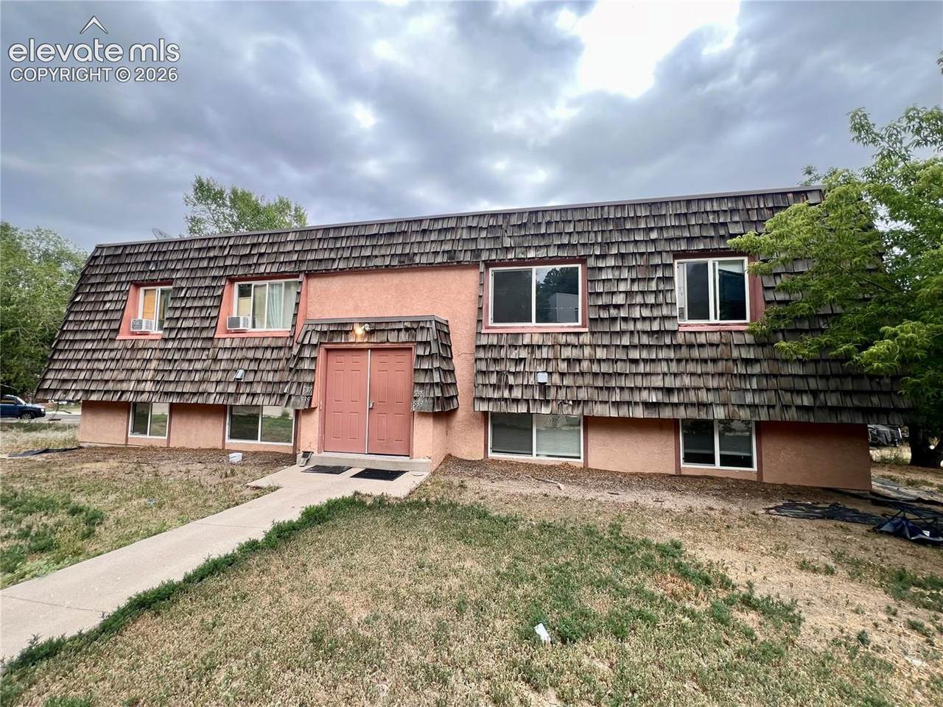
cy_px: 354
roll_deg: -0.6
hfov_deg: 106.2
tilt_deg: +2.2
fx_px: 354
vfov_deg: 89.9
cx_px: 472
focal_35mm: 13
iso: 40
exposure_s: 1/99
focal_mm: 1.57
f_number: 1.8
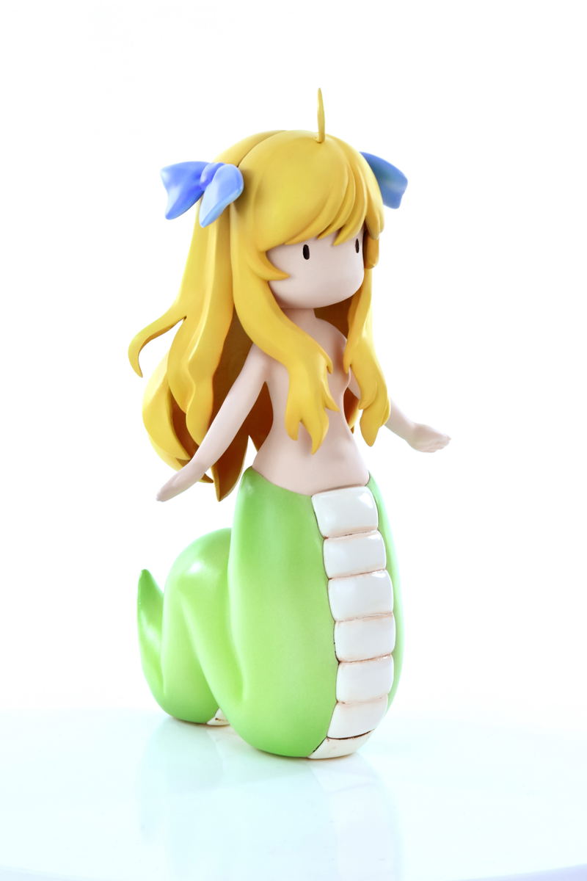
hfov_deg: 8.7
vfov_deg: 13.0
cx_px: 294
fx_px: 3852
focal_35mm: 158
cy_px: 440
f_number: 16
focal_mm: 105
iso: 800
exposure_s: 1/90
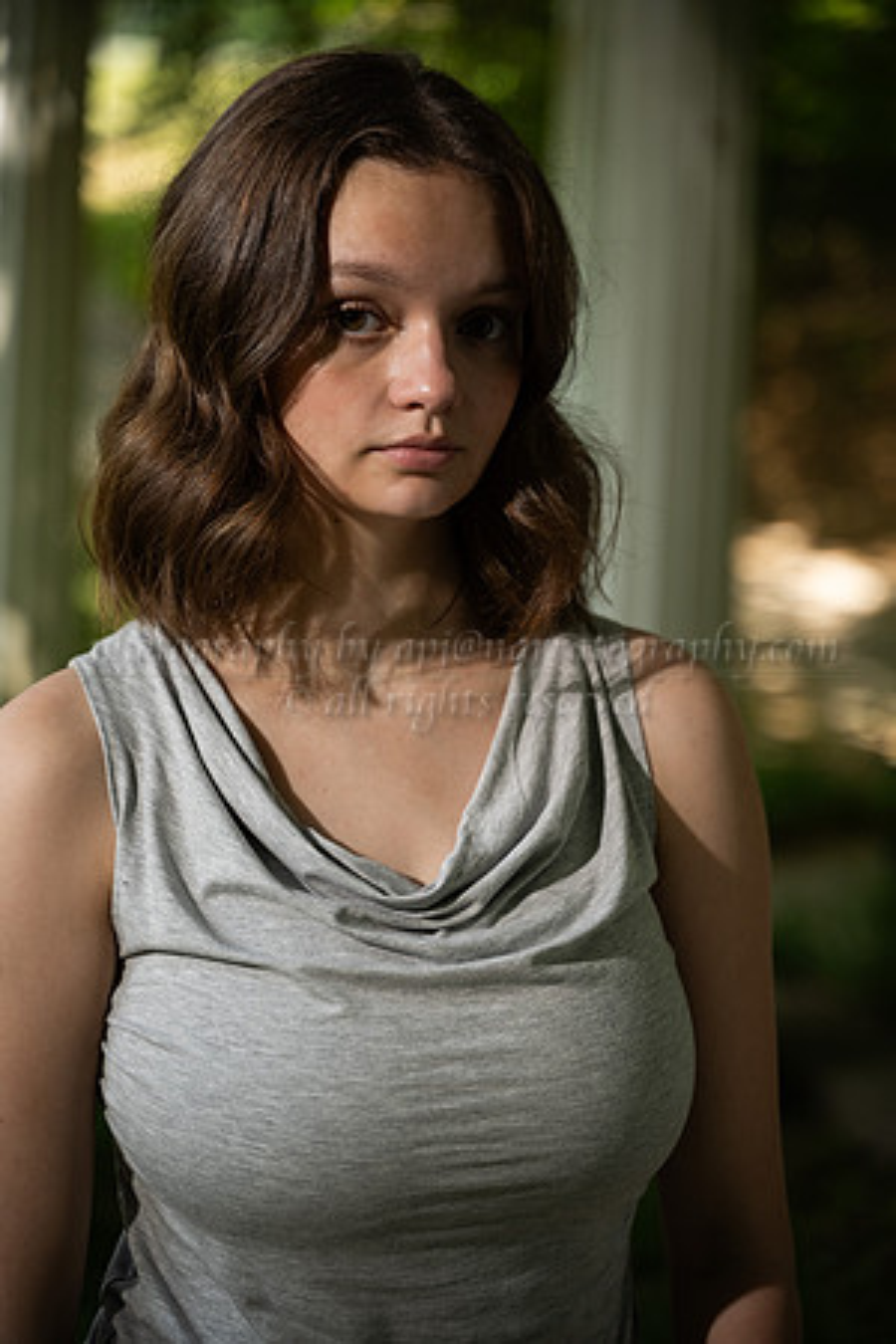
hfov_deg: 18.2
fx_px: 2800
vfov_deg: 27.0
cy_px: 672
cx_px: 448
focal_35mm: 75
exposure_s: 1/640
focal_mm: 75
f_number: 2.8
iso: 200
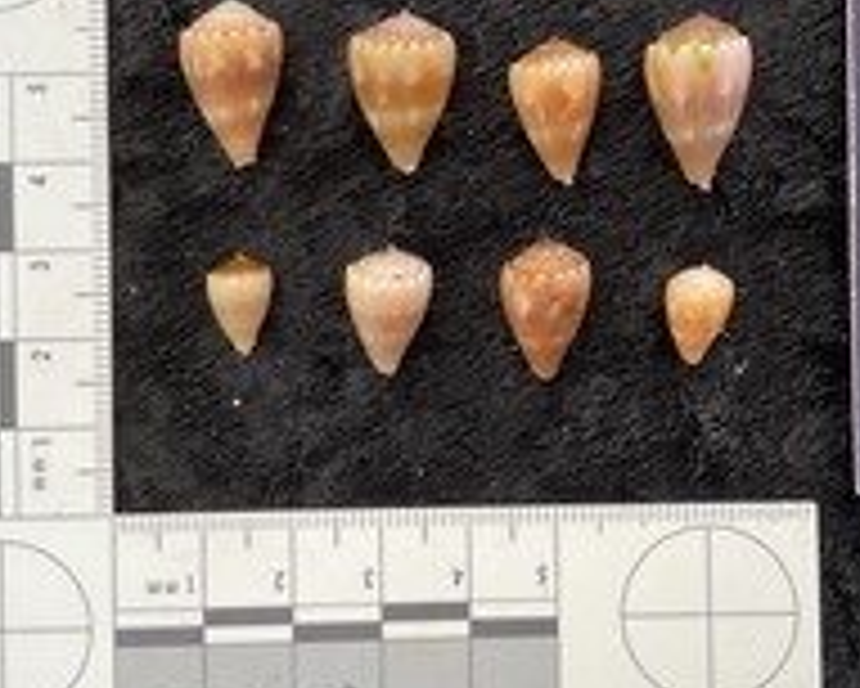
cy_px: 286
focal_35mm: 52
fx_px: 1324
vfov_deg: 29.1
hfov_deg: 35.7
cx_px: 567
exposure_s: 1/60
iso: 64
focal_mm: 3
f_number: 1.8
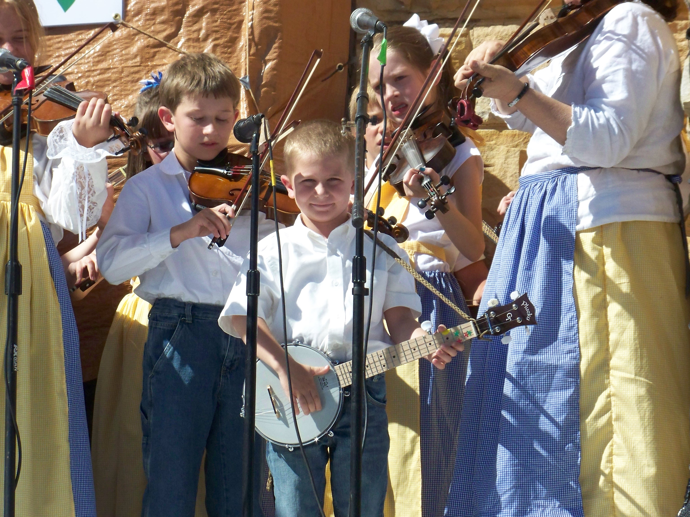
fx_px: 4166
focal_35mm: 209
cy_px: 258
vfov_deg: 7.1
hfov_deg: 9.5
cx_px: 345
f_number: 5
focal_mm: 33.3
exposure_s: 1/1000
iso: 200
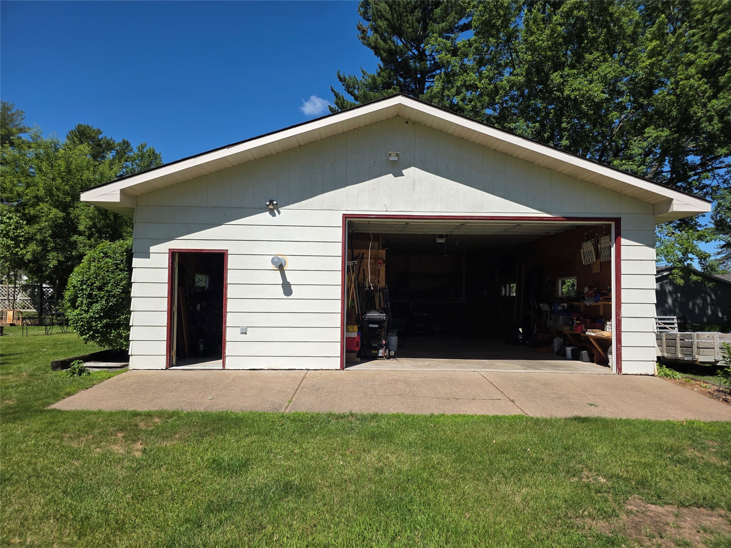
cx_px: 366
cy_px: 274
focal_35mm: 23
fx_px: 486
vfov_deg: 58.9
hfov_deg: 73.9
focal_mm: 6.3
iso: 80
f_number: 1.7
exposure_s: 1/7333
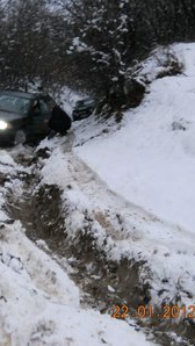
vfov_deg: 34.9
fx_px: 551
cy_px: 173
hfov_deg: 19.8
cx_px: 34
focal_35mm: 60
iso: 400
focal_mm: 6.72
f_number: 3.1
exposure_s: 1/40
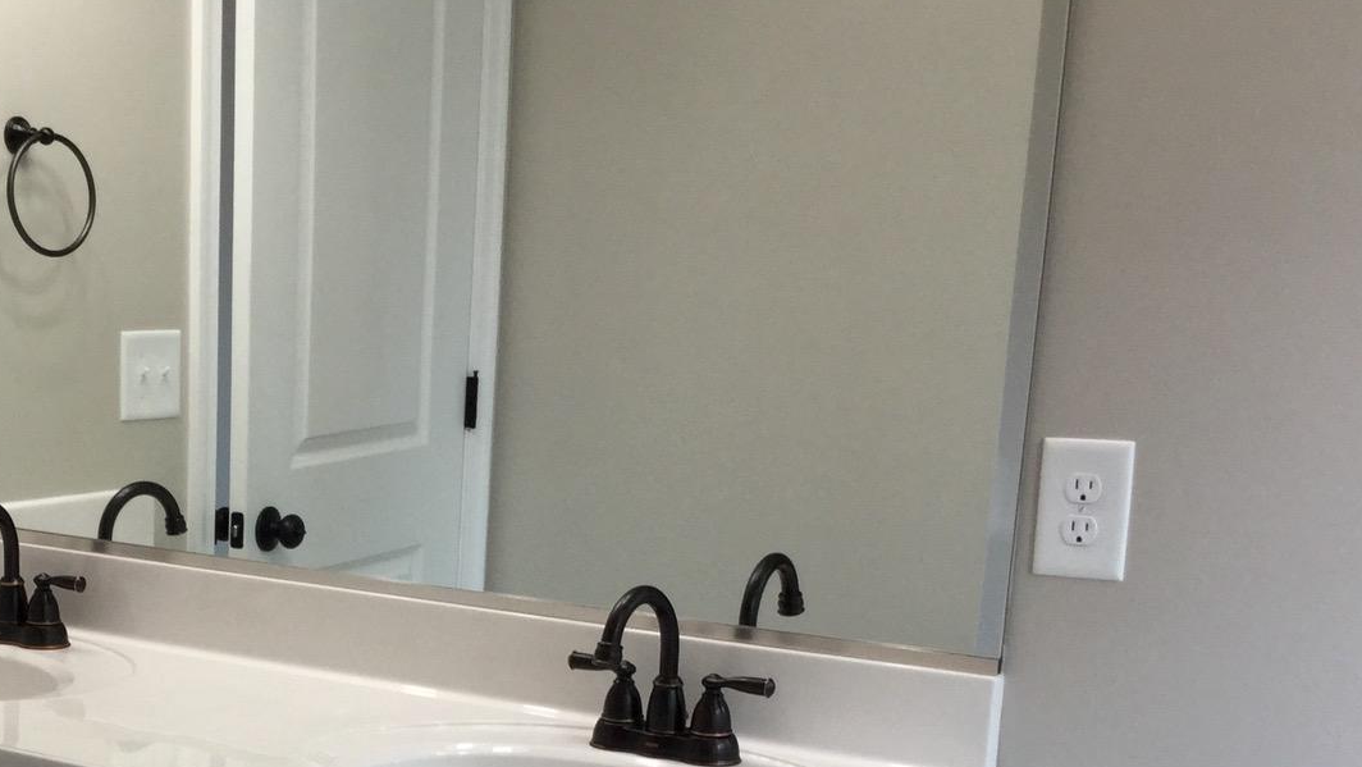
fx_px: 2348
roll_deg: -2.7
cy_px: 807
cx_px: 308
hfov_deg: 31.7
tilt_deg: -14.7
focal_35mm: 65
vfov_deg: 18.0
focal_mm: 3.3
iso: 32
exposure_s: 1/60
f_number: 2.4
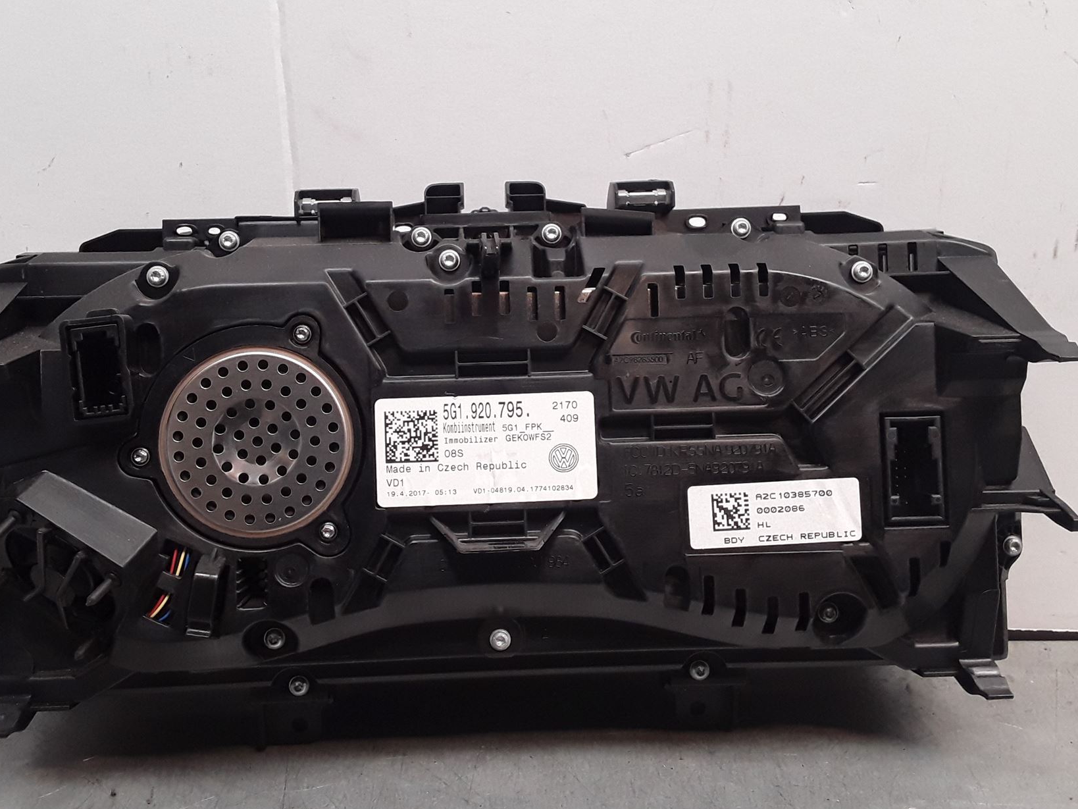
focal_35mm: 35
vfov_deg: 40.7
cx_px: 488
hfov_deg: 52.5
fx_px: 1090
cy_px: 375
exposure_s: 1/100
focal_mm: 2.91
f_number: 1.9
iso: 100
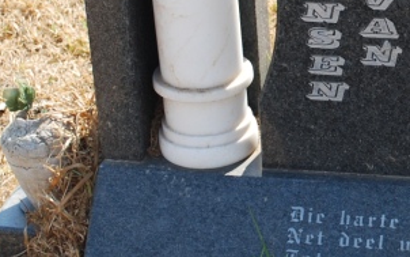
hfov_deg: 12.4
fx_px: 1856
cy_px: 10
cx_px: 462
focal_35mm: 166
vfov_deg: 7.9
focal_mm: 32
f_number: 5.6
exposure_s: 1/125
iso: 100
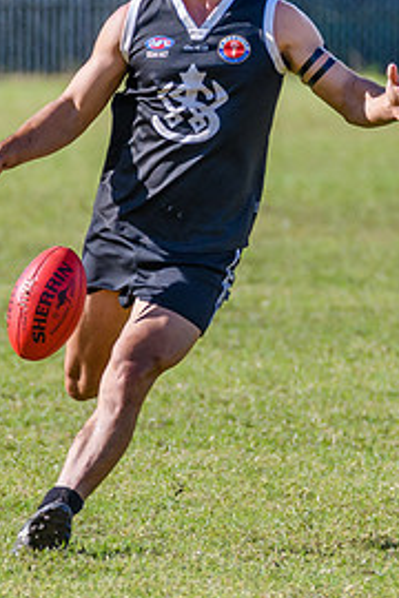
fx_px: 22774
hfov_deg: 1.0
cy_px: 195
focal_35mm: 1370
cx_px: 213
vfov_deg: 1.5
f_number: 6
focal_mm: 380
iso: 900
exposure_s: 1/2000
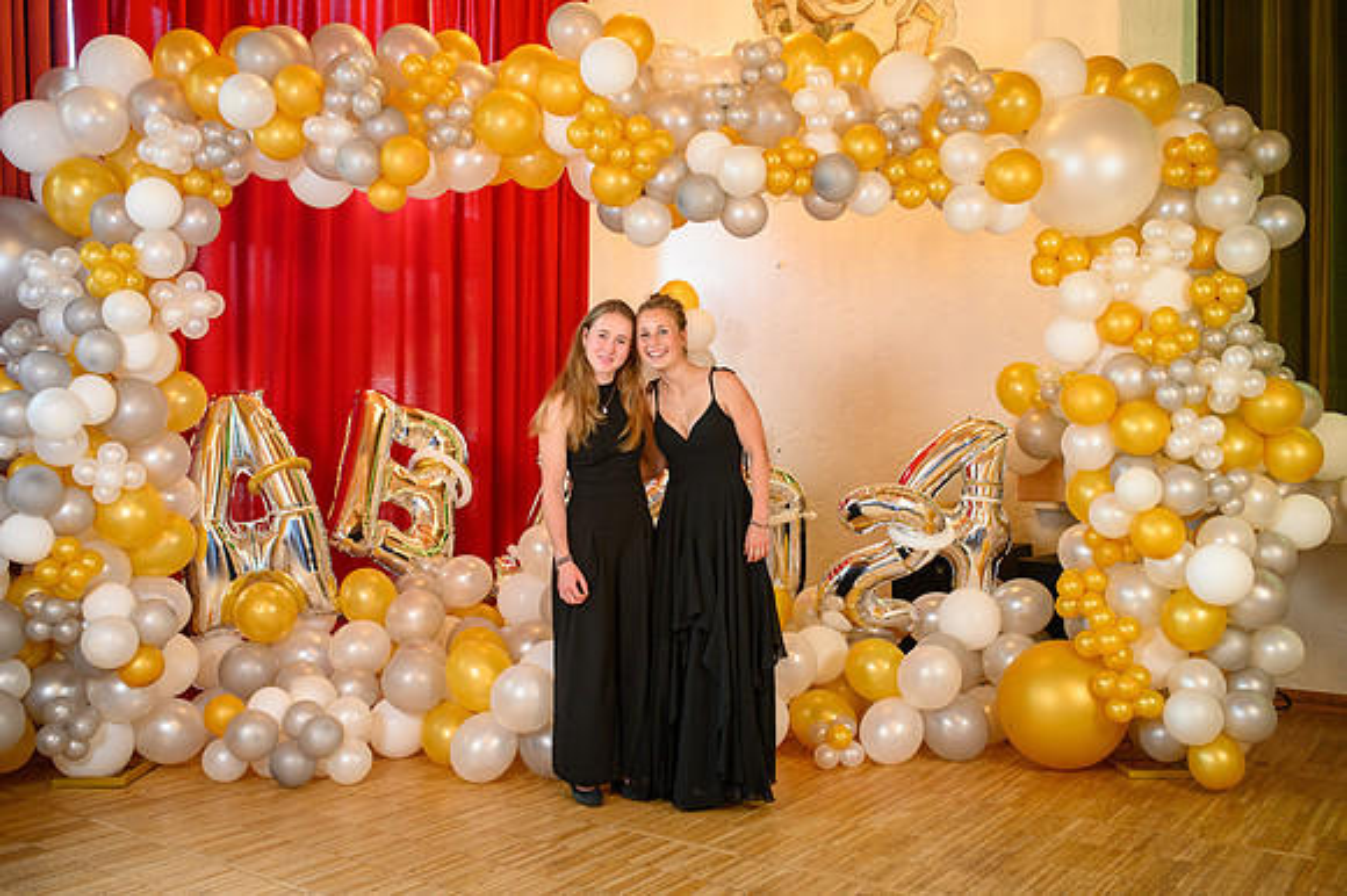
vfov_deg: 37.8
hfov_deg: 54.5
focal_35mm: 35
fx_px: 1309
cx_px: 674
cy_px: 448
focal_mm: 35
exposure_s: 1/100
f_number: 3.5
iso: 1250
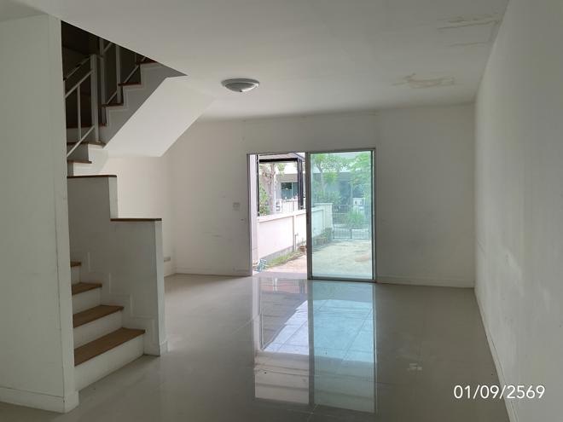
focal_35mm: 29
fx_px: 472
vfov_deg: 48.2
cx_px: 282
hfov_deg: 61.7
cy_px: 211
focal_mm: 3
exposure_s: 1/120
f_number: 1.8
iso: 25
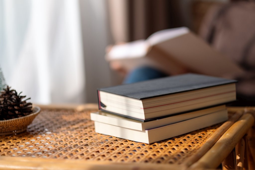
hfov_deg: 24.2
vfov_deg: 16.3
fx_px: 595
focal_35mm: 84
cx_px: 128
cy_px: 85
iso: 200
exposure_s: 1/6400
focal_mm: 56
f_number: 1.2
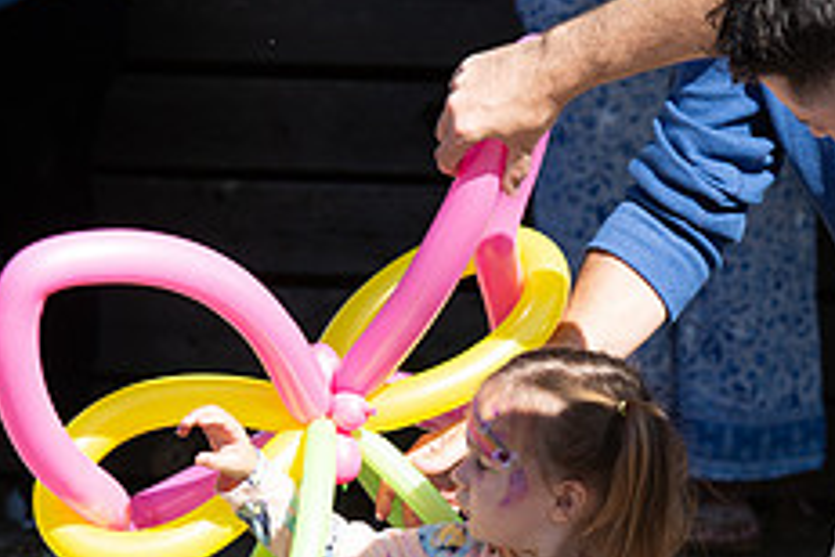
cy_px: 421
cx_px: 575
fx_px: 10182
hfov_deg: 4.7
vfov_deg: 3.1
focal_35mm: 439
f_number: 9
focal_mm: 175
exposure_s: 1/250
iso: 200
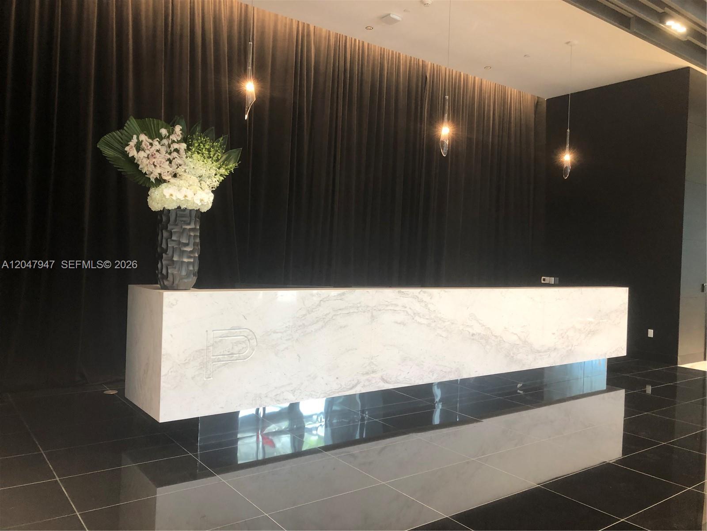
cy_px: 266
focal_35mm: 28
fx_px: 572
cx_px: 354
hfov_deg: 63.4
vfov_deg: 49.7
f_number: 1.8
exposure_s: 1/20
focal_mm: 3.99
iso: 40
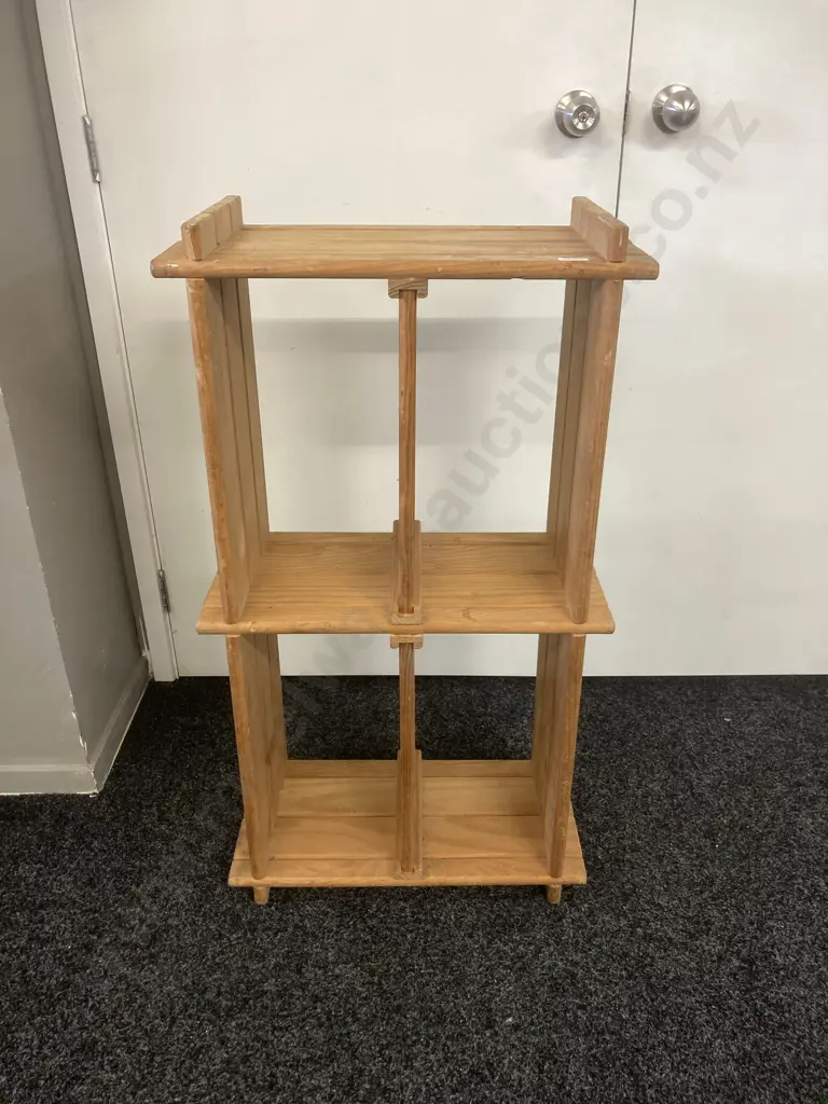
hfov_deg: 49.7
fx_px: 893
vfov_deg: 63.4
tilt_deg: -25.3
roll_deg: +0.2
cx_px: 414
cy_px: 552
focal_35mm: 28
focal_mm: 3.99
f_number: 1.8
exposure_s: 1/50
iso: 100
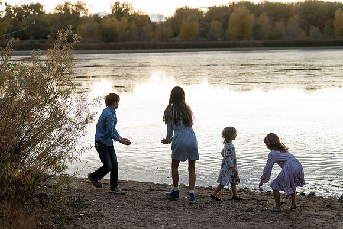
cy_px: 114
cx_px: 172
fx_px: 667
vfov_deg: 19.5
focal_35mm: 70
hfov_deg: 28.8
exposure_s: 1/160
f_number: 4
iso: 1000
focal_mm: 70
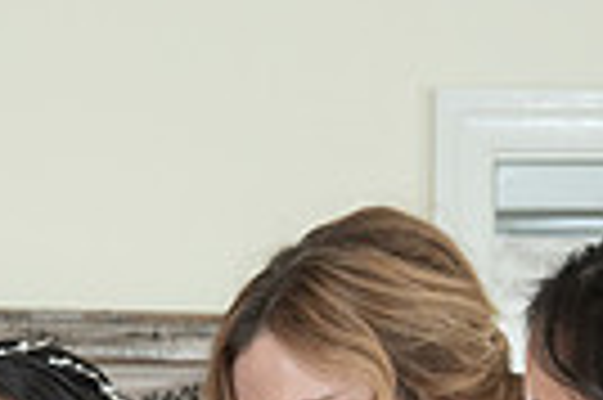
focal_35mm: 220
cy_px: 886
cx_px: -37
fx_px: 3680
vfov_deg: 6.0
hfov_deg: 9.3
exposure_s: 1/200
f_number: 4
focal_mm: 46
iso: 2000
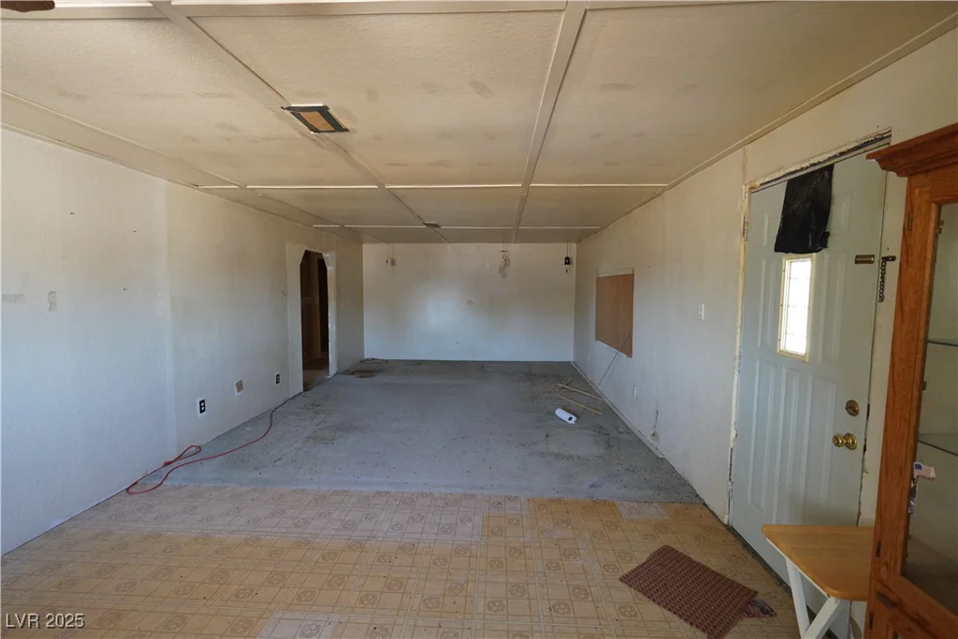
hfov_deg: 95.0
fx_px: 439
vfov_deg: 72.1
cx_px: 479
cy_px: 320
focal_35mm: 16
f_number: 2.2
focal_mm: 11
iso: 1600
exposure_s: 1/160
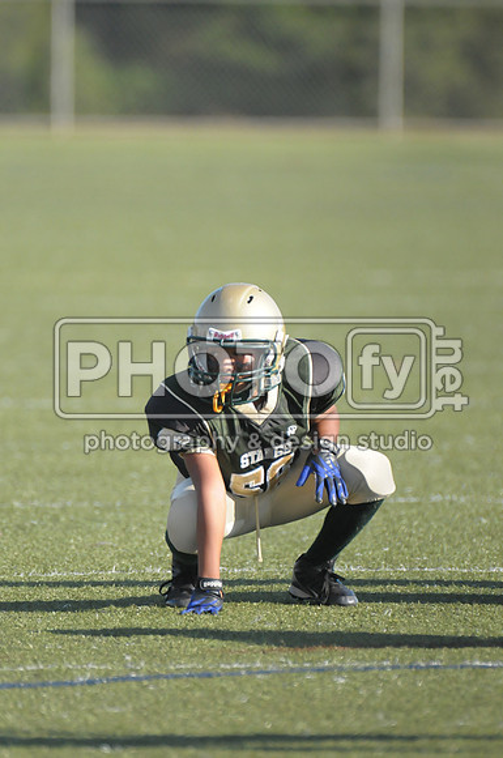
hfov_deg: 2.3
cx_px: 252
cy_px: 379
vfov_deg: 3.4
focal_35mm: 600
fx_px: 12612
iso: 1600
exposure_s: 1/5000
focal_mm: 400
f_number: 4
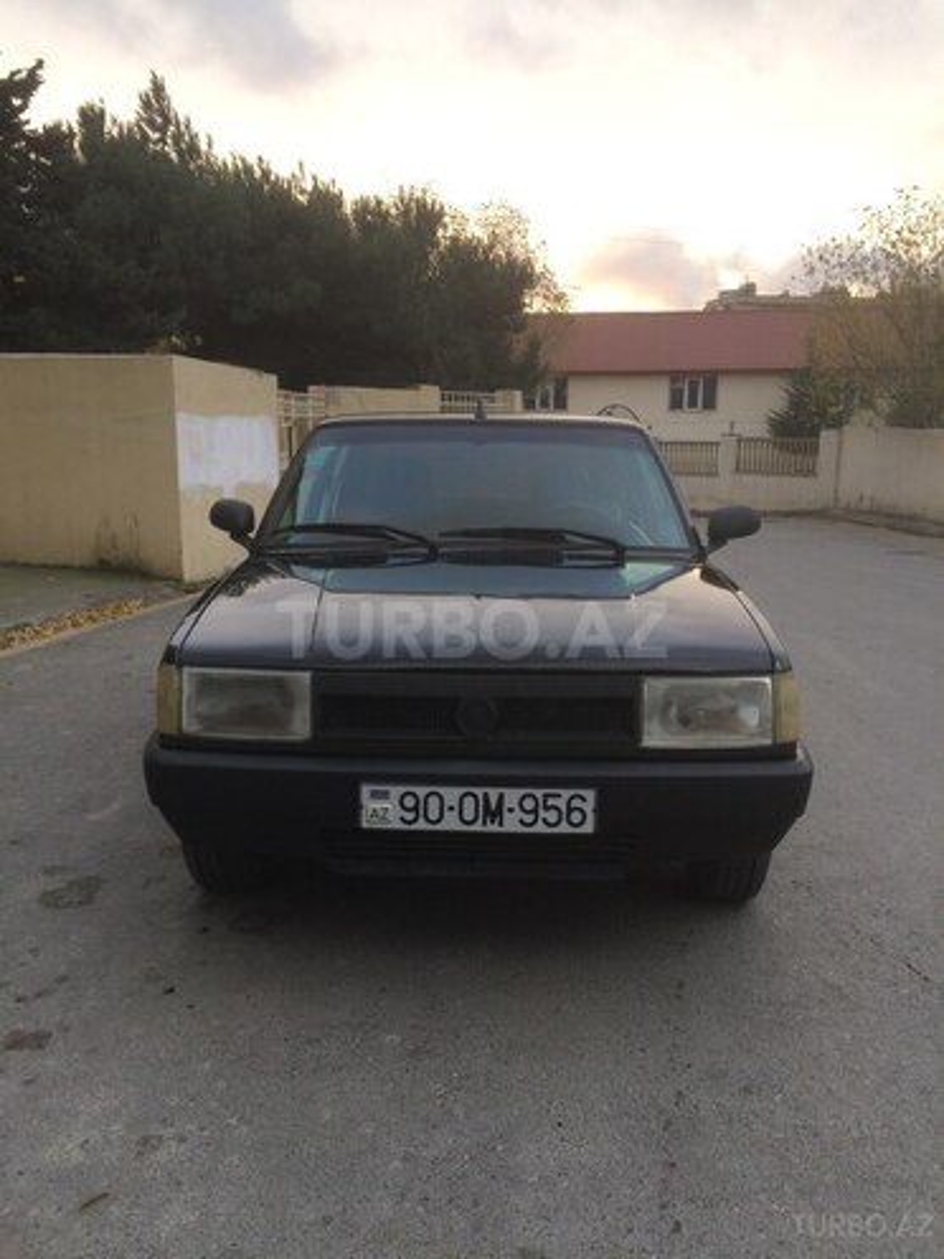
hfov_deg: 48.2
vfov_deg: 61.7
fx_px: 1054
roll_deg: -0.3
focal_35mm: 29
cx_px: 472
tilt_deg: -13.3
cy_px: 630
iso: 50
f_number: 2.2
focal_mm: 4.15
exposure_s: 1/100
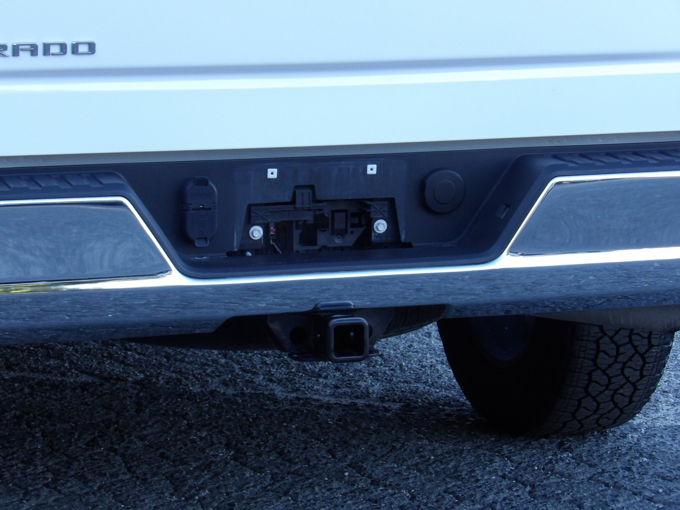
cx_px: 340
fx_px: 2809
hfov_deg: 13.8
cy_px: 255
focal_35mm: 143
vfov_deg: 10.4
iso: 200
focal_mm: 25.6
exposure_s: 1/79
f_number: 4.3
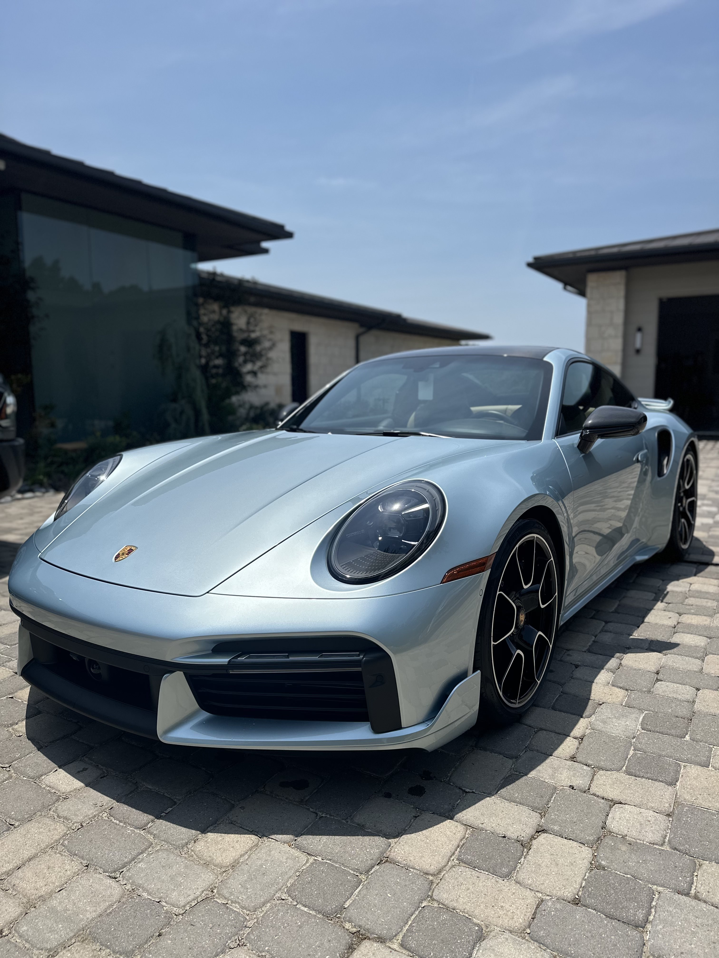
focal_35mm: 24
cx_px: 360
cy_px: 479
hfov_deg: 56.8
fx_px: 665
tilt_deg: -7.7
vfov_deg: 71.6
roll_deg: +0.0
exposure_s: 1/8197
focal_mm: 6.86
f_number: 1.78
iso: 80
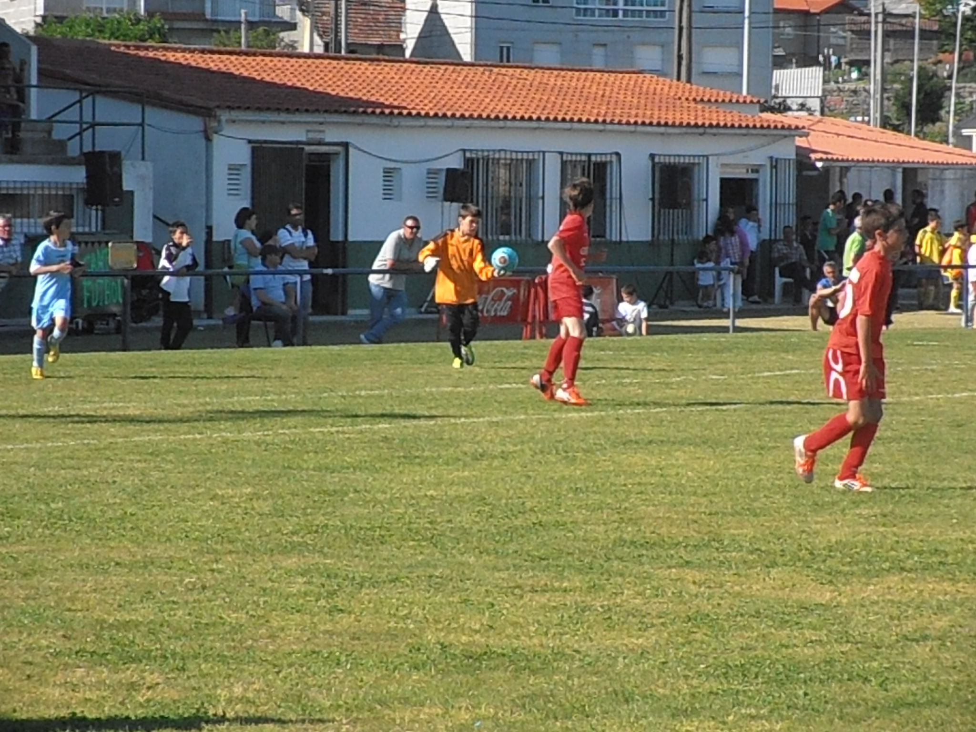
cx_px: 488
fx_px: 5583
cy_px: 366
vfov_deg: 7.5
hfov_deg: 10.0
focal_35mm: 198
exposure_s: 1/160
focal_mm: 35.05
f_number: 15
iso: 400
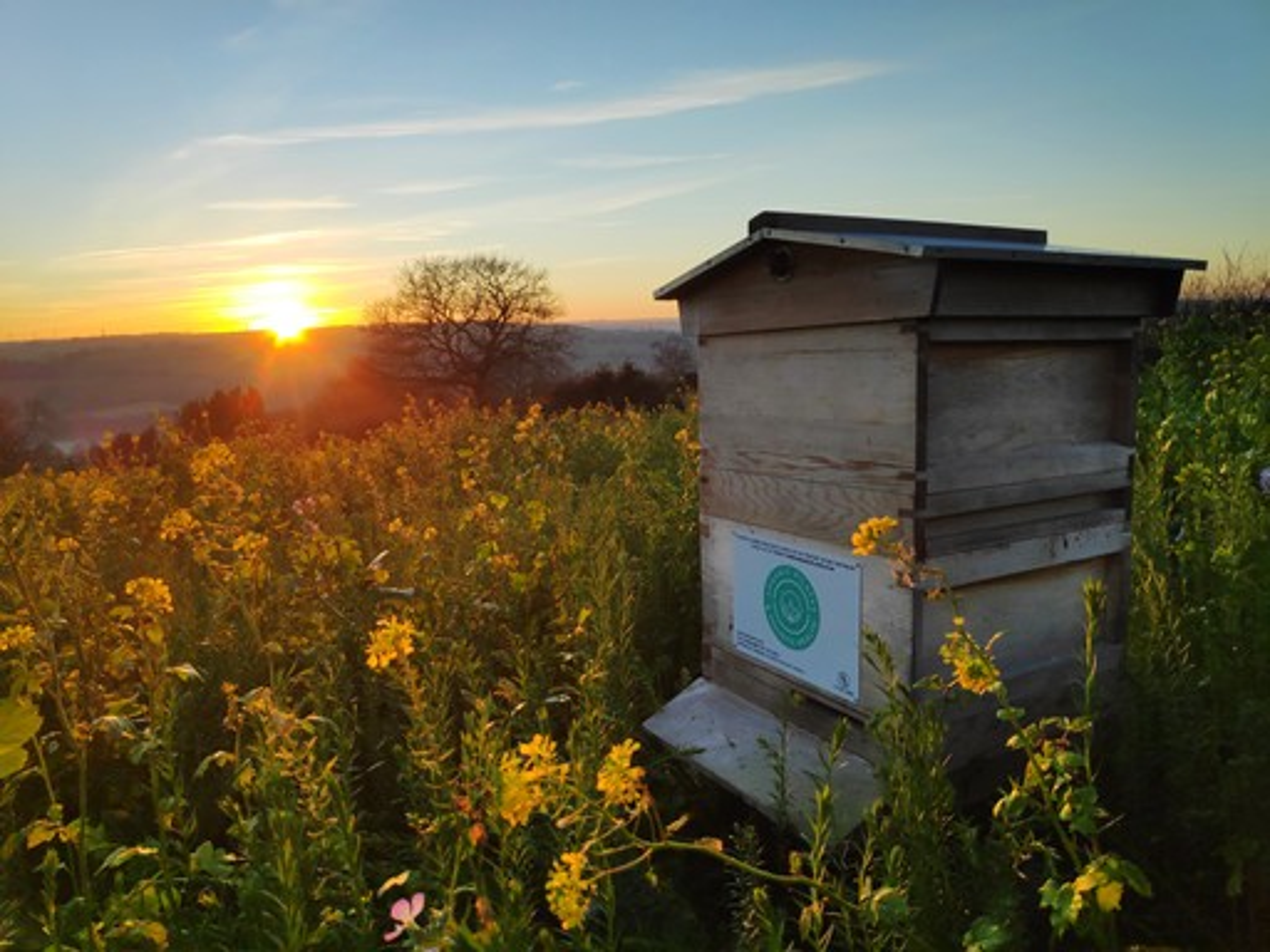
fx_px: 734
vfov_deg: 66.0
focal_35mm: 20
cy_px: 476
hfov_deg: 81.7
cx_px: 635
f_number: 1.9
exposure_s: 1/1099
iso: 100
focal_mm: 3.94
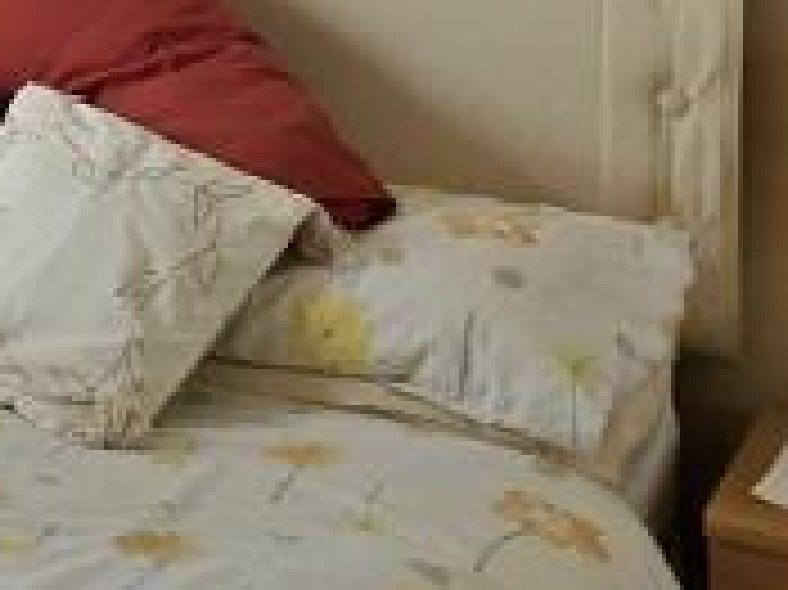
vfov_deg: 17.6
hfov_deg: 19.8
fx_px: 1729
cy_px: -257
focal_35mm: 76
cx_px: -576
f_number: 2.2
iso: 50
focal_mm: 2.2
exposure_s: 1/286
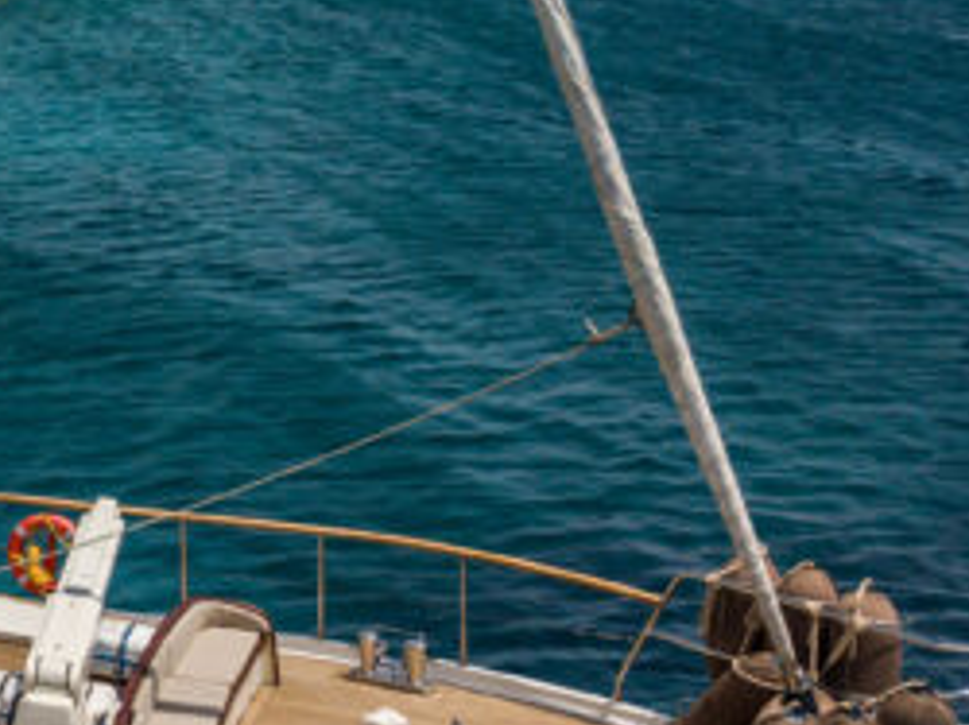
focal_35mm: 80
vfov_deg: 18.3
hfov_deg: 21.2
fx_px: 2237
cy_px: 205
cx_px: -426
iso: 100
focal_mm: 4.73
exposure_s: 1/4000
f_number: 2.2
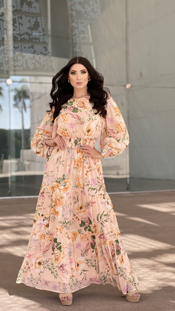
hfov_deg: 17.2
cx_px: 71
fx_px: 578
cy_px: 155
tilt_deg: -1.1
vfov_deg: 30.2
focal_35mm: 70
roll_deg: +0.6
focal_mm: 7.5
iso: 25
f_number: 2.2
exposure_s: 1/121
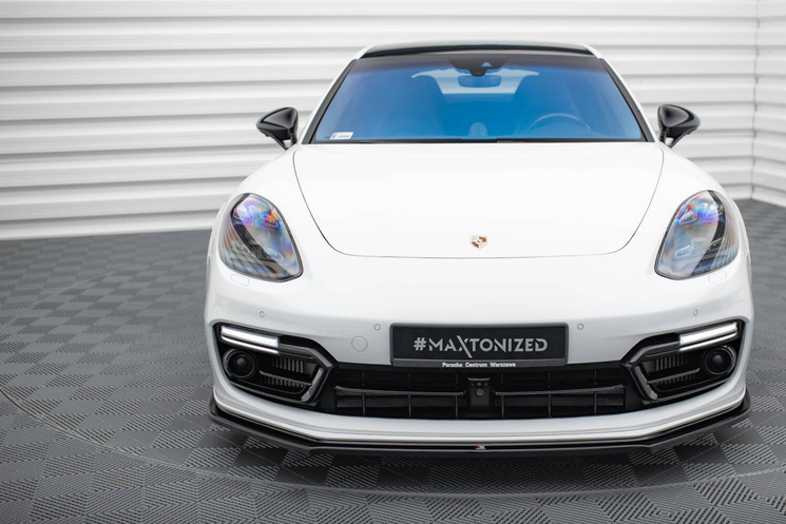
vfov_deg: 28.7
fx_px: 1026
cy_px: 264
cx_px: 484
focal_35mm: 47
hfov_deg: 41.6
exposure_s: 1/200
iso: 500
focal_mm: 35
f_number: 2.5
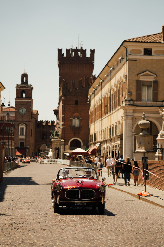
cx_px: 82
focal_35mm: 105
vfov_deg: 19.5
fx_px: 718
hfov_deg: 13.0
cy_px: 124
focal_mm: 105
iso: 100
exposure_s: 1/500
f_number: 4
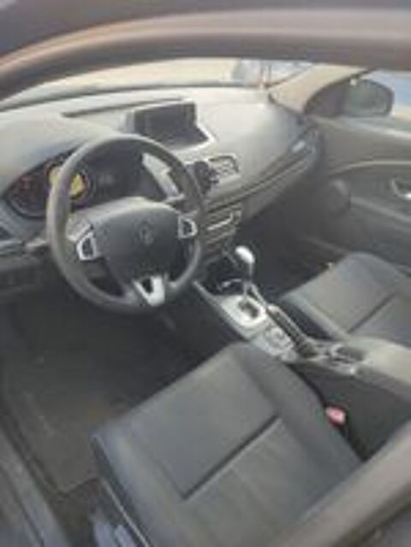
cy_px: 274
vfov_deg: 67.3
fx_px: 412
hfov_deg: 53.1
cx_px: 206
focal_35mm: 26
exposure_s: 1/100
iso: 189
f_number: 1.79
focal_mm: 4.74
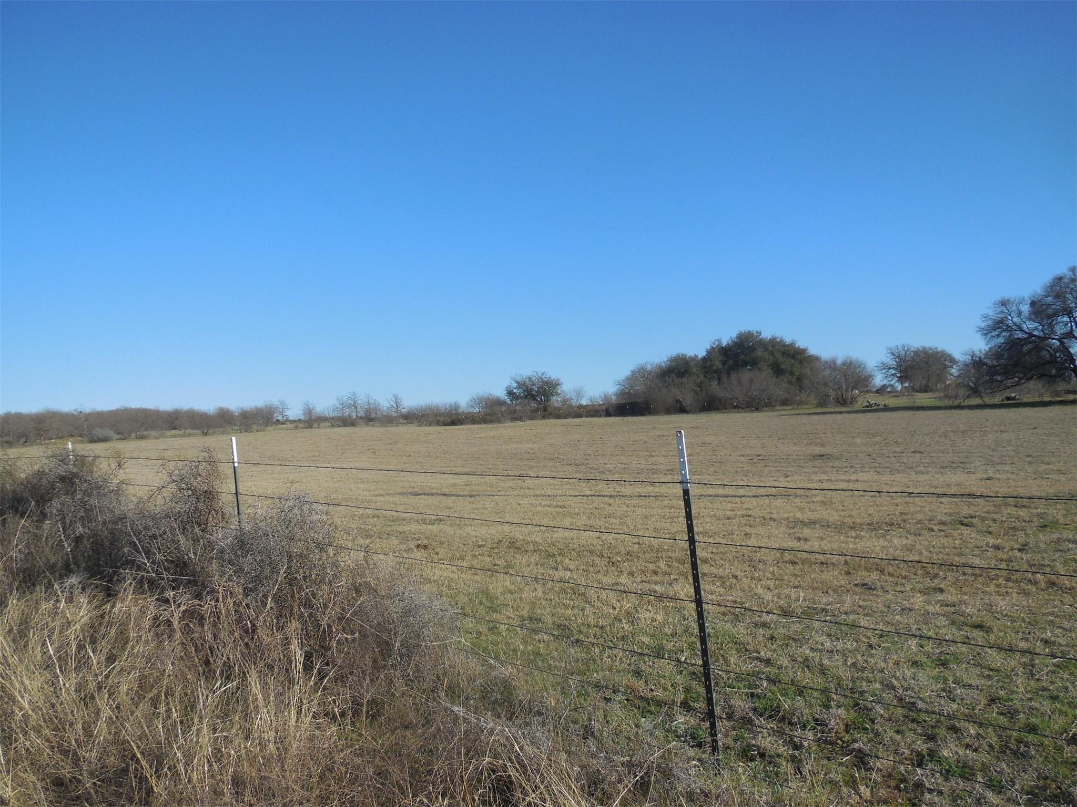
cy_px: 404
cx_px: 538
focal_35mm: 30
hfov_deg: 60.0
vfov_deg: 46.8
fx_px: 933
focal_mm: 5.3
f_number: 3.2
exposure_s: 1/2000
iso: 125
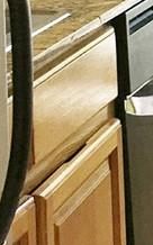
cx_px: 459
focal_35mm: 226
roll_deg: +0.3
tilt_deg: -6.7
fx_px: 1510
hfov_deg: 5.5
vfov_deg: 9.1
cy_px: -118
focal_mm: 4.15
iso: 25
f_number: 2.2
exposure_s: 1/40
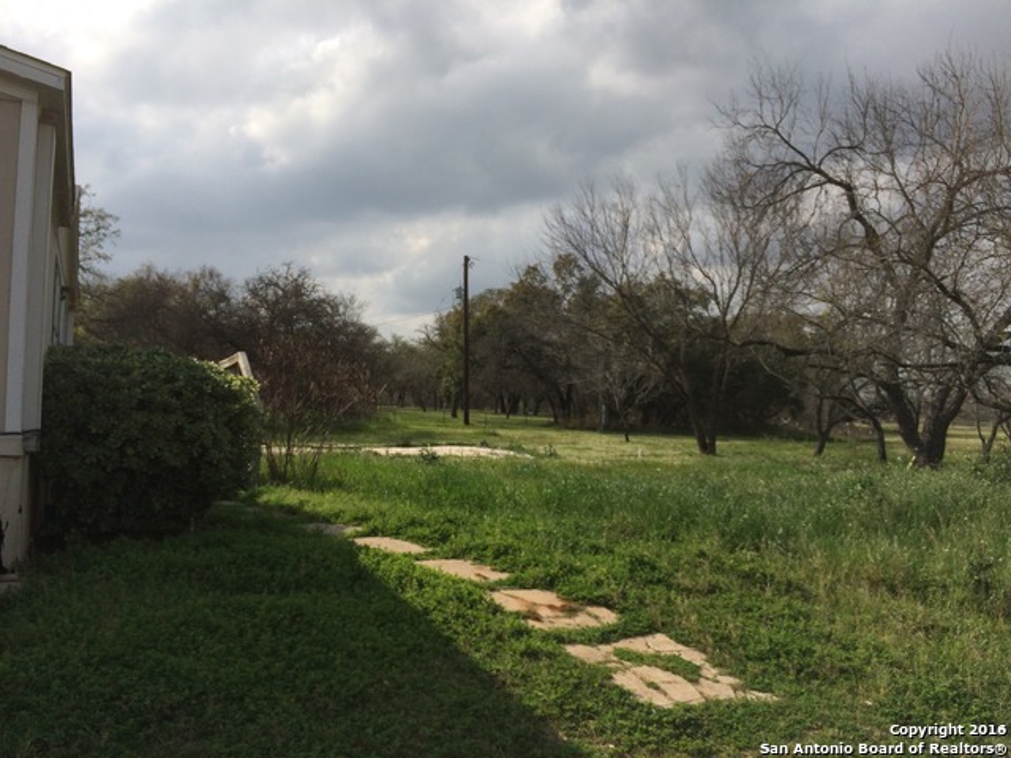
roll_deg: +0.4
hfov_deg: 61.7
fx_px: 847
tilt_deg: -2.1
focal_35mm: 29
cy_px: 379
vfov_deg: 48.2
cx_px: 506
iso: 32
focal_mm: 4.15
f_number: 2.2
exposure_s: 1/2933
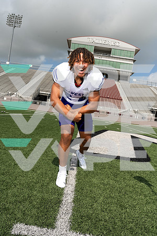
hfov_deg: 46.4
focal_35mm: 28
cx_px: 78
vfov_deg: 65.5
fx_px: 183
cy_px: 118
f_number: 11
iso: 100
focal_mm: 28
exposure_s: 1/250
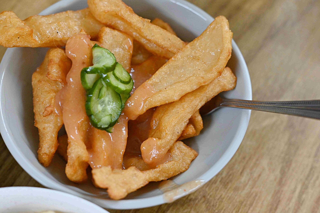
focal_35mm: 75
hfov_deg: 27.0
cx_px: 160
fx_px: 667
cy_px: 106
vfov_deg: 18.2
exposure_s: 1/200
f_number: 3.2
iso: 2000
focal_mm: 50
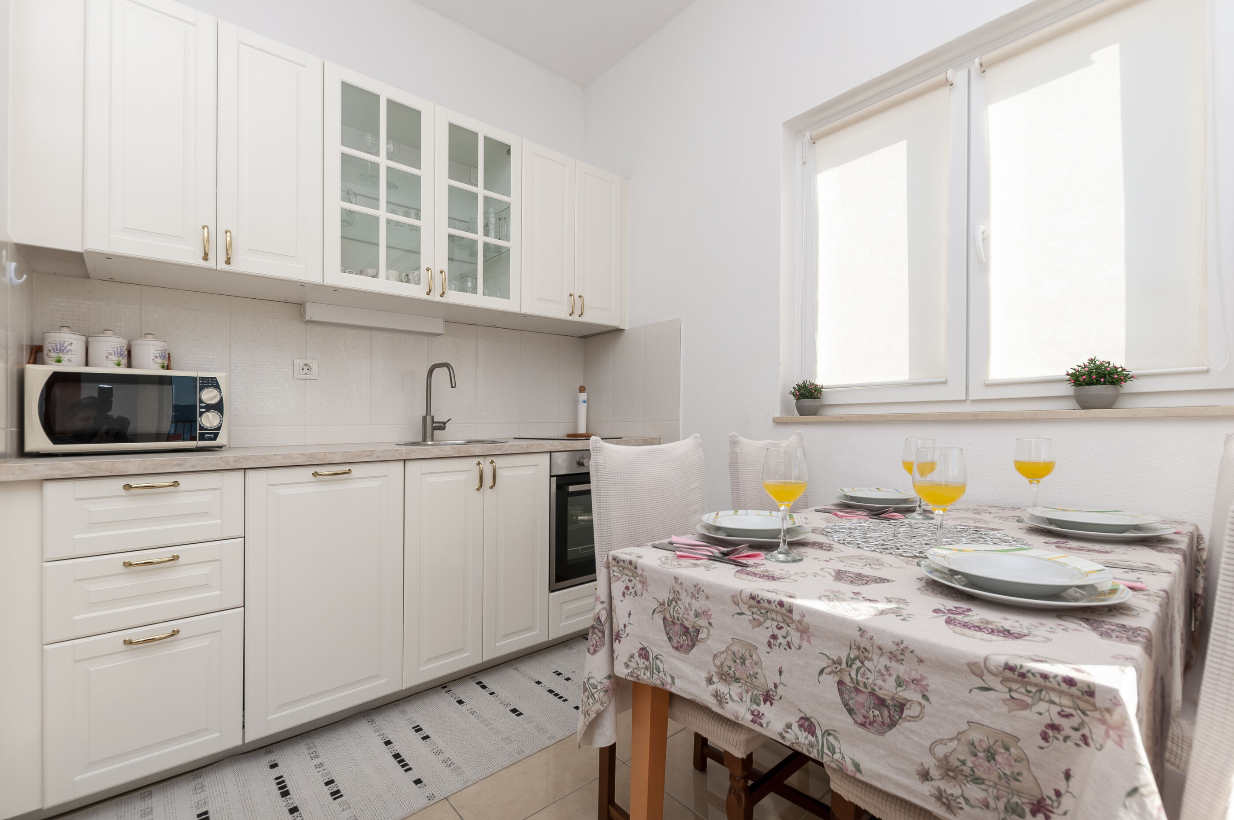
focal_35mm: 15
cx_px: 617
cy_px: 410
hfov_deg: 100.4
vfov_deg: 77.2
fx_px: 514
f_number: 8
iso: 100
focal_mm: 10
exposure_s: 1/200
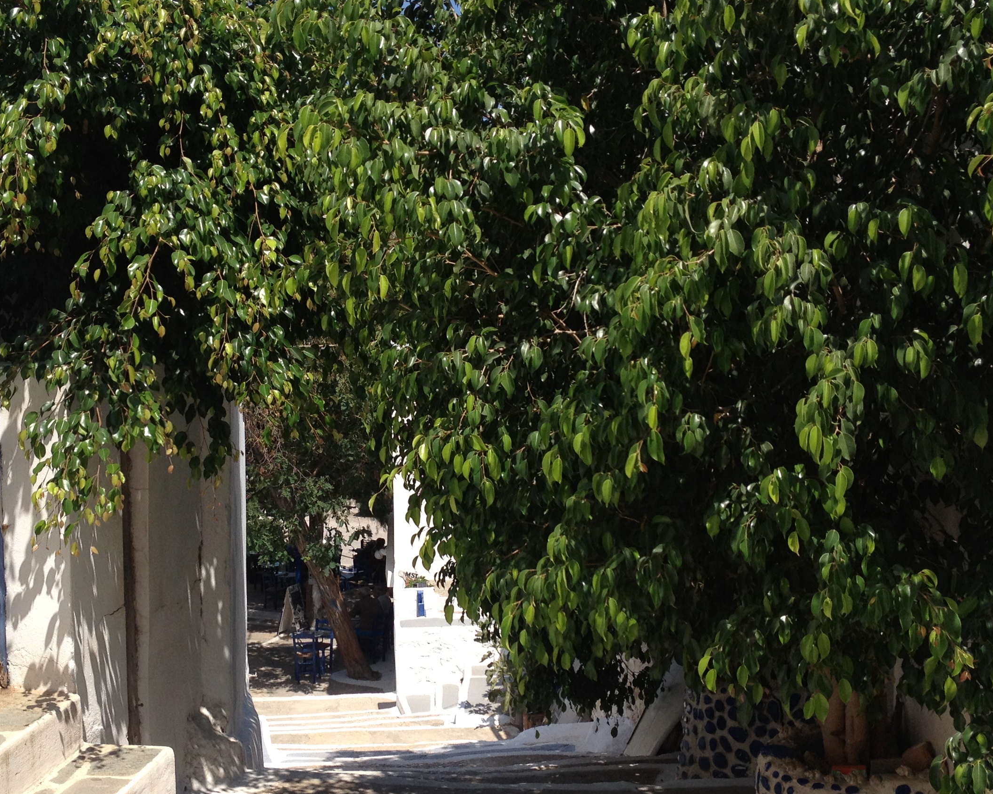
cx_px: 399
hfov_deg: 35.2
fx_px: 1558
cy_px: 440
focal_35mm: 53
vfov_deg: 28.6
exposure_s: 1/1623
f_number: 2.4
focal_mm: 4.28
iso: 50
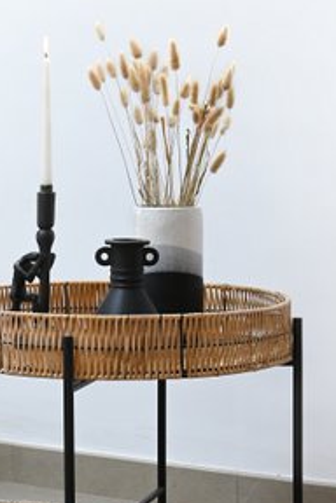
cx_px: 116
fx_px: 1806
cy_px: 290
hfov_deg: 10.6
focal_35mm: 129
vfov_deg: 15.9
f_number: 10
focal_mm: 62
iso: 1000
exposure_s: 1/100
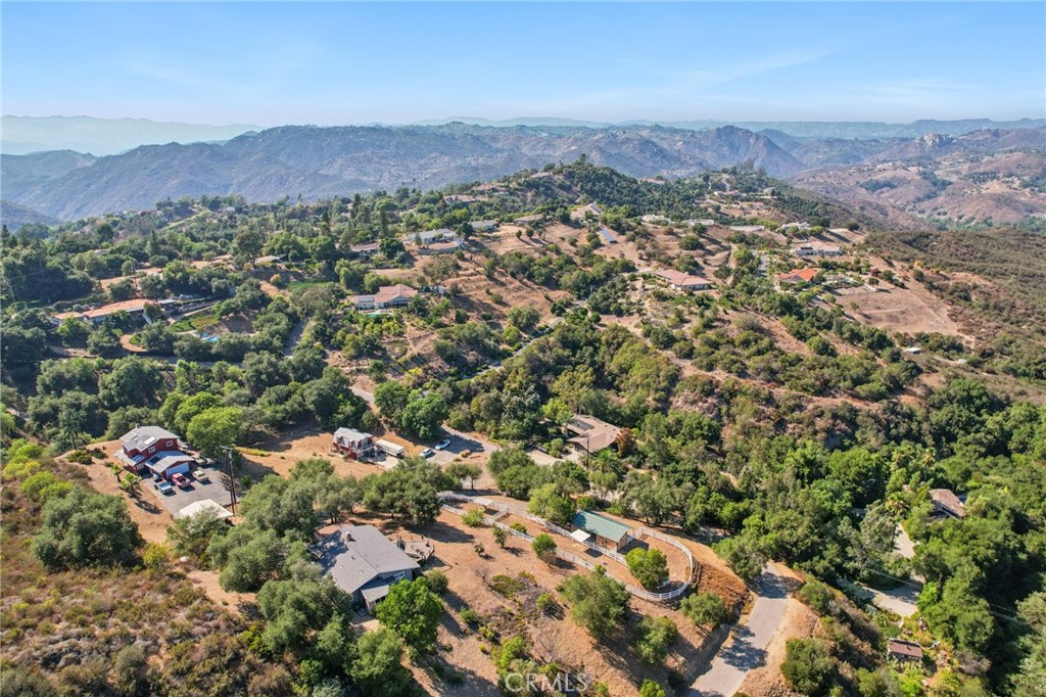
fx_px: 639
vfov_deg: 57.2
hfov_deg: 78.6
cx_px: 523
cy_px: 348
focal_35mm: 22
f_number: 2.8
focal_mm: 8.38
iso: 100
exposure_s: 1/1500
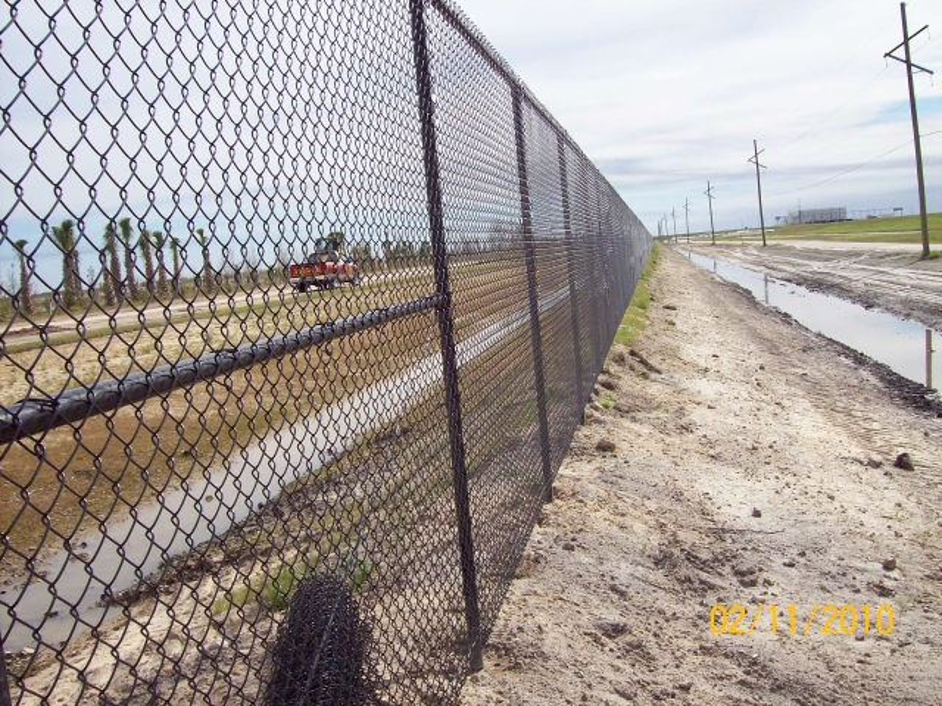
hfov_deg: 51.4
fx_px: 980
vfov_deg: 39.7
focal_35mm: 36
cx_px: 471
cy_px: 353
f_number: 4.8
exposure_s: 1/830
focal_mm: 6
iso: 80
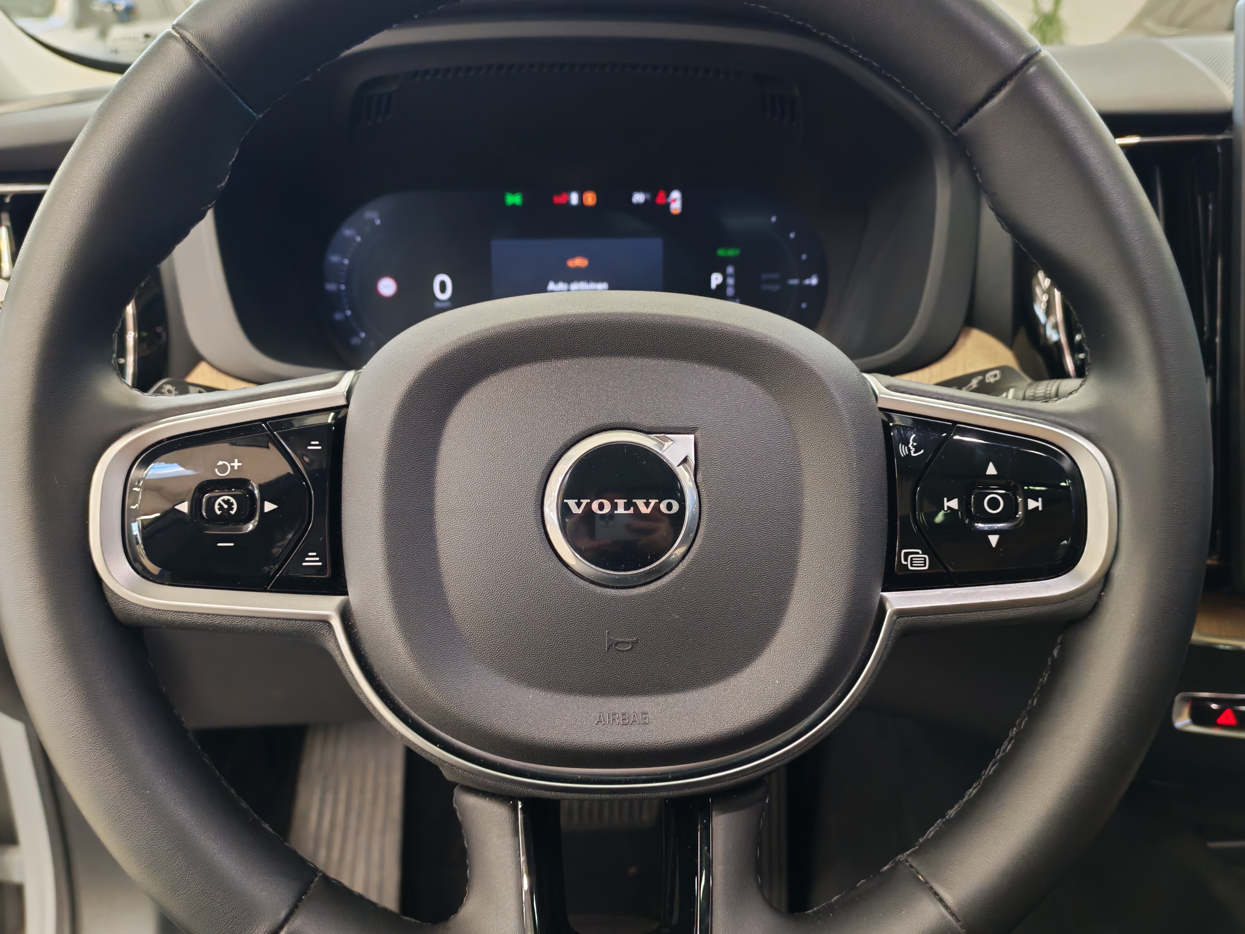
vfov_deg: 44.2
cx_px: 622
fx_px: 1151
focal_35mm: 32
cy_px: 467
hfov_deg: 56.8
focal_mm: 6.12
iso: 1000
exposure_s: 1/50
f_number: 1.9
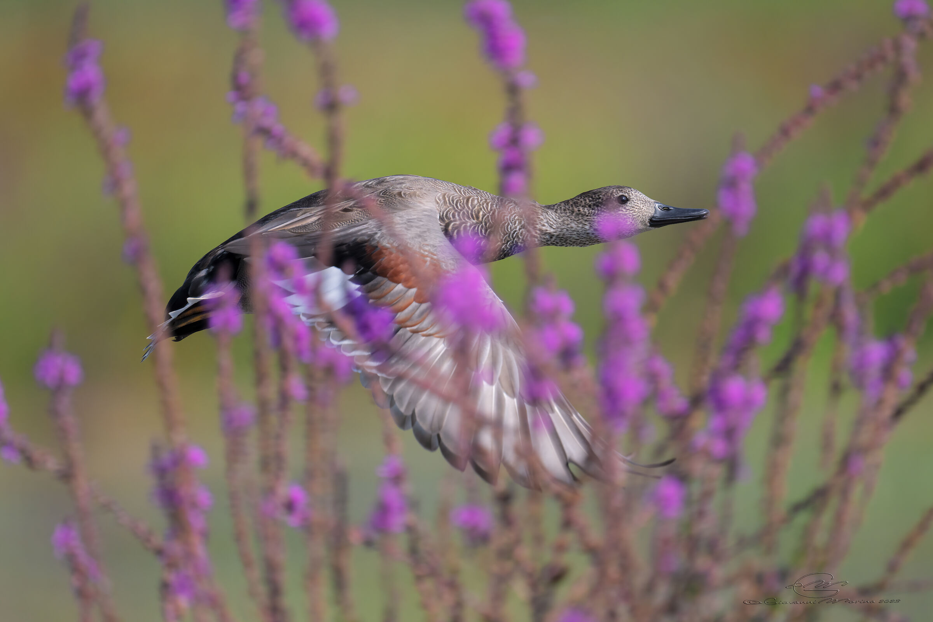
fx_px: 20732
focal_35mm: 800
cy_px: 311
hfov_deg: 2.6
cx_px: 466
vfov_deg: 1.7
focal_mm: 800
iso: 800
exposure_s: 1/2500
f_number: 6.3
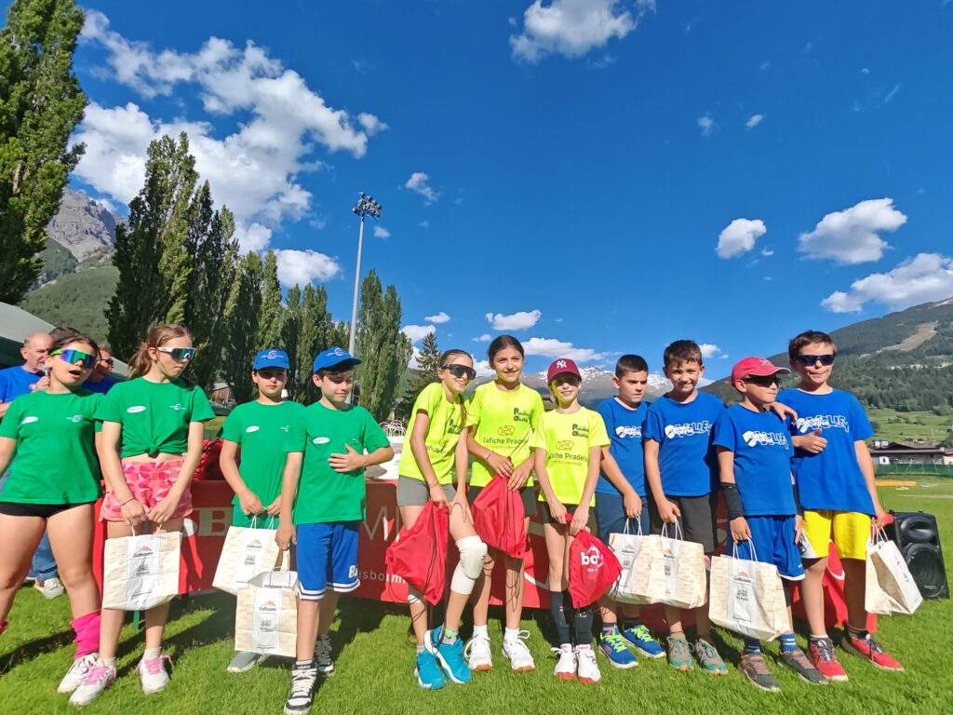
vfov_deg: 71.6
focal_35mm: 18
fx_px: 496
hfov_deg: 87.8
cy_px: 358
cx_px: 476
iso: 50
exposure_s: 1/1600
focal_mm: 1.82
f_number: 2
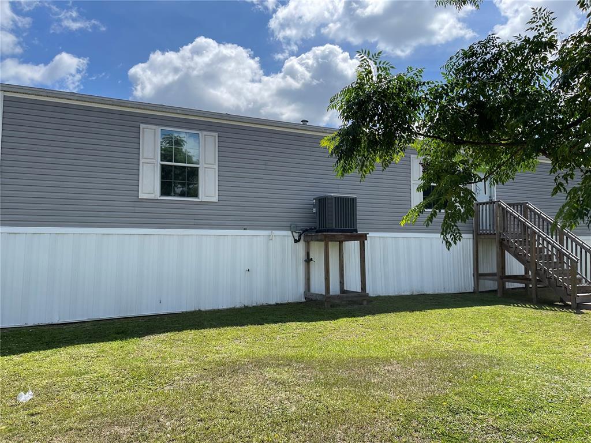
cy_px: 222
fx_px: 427
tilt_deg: +5.0
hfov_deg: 69.4
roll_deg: +0.2
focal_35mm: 25
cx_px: 296
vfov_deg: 54.9
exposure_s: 1/3344
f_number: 1.6
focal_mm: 5.1
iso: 32
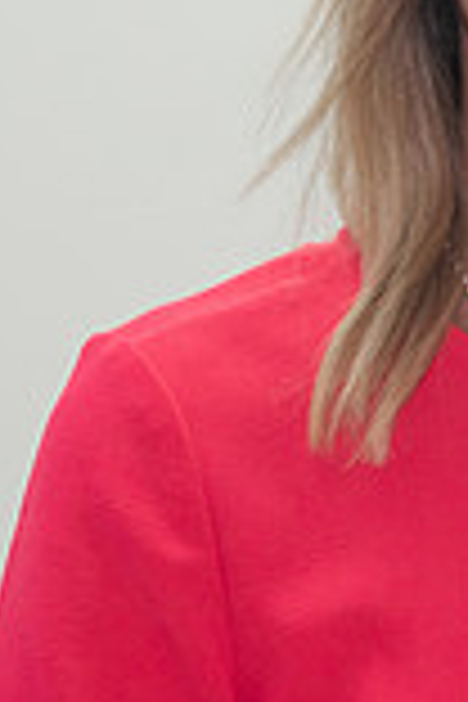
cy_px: 97
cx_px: 601
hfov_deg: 5.4
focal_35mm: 253
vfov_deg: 8.1
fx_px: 4933
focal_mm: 58
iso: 400
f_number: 6.3
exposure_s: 1/100
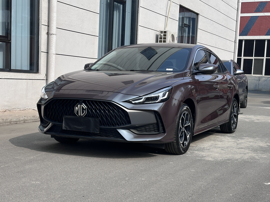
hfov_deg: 39.7
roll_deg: -0.3
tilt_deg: -4.8
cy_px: 101
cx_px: 135
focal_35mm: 48
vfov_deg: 30.3
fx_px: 374
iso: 64
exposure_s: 1/2890
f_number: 1.78
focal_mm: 6.86
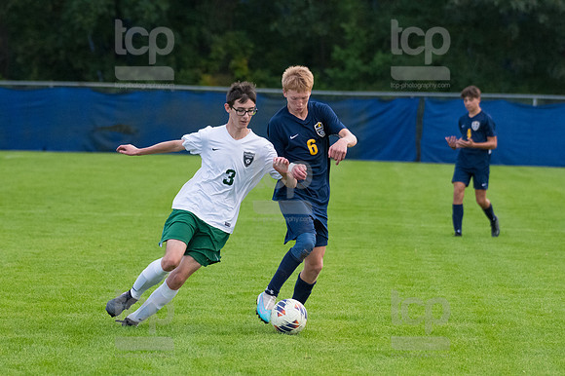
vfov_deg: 4.4
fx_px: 4941
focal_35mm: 315
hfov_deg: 6.5
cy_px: 188
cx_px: 282
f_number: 5.6
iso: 3200
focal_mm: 210
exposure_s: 1/2000
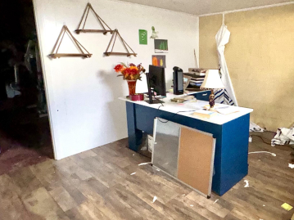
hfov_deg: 65.7
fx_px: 221
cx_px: 194
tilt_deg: -12.0
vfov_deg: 52.9
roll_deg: -0.2
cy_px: 97
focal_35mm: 26
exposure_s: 1/60
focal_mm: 2.22
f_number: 2.2
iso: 400
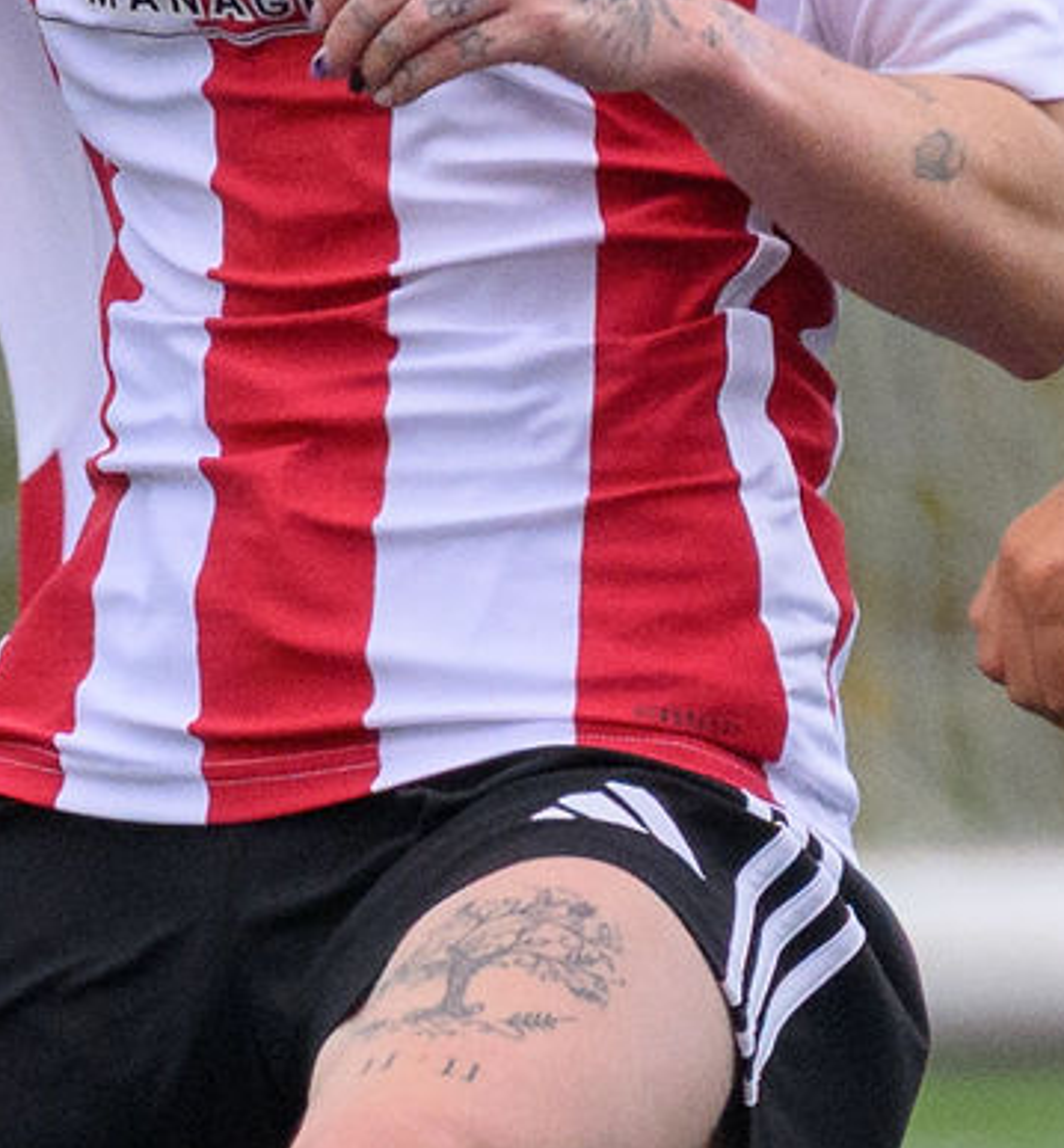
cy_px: 482
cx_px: 198
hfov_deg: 0.4
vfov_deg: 0.4
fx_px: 153413
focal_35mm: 4243
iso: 1100
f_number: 5.6
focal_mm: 400
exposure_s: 1/1250
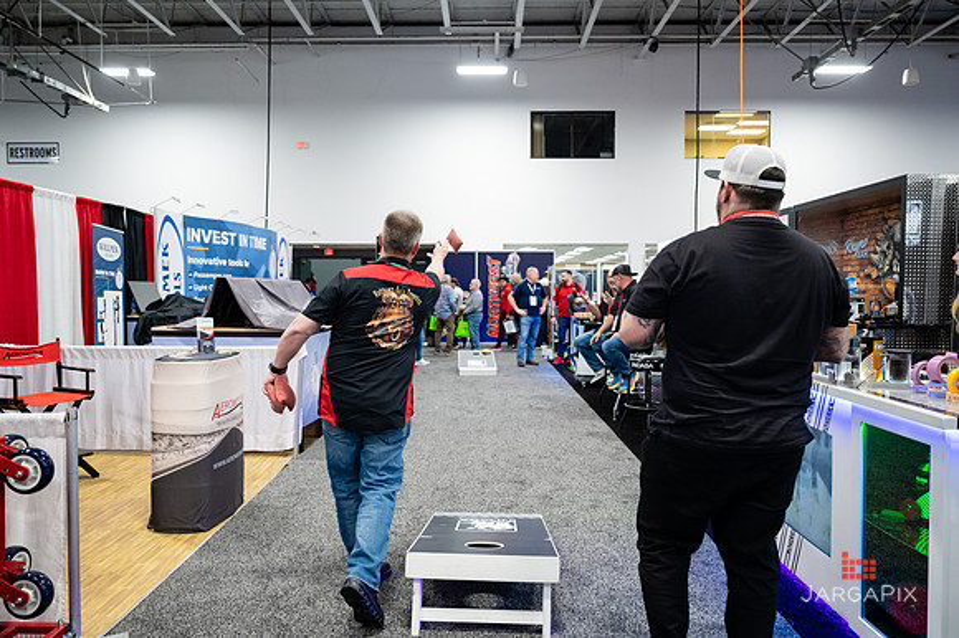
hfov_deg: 70.0
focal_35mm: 26
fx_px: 685
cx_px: 478
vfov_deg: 50.0
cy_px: 317
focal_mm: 25
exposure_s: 1/250
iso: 3200
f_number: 3.2
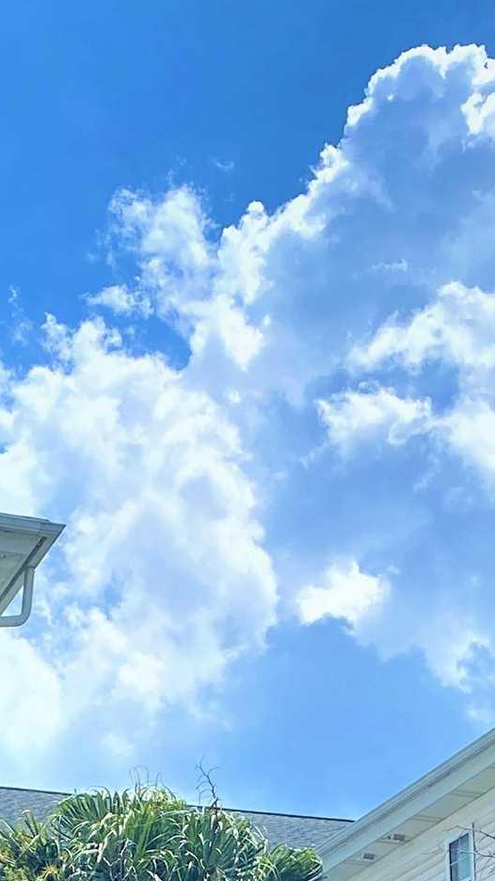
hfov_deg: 13.0
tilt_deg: +11.2
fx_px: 2172
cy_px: 1057
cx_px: 157
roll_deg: +0.3
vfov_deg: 21.3
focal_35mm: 93
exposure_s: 1/4274
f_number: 1.8
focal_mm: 4.25
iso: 32
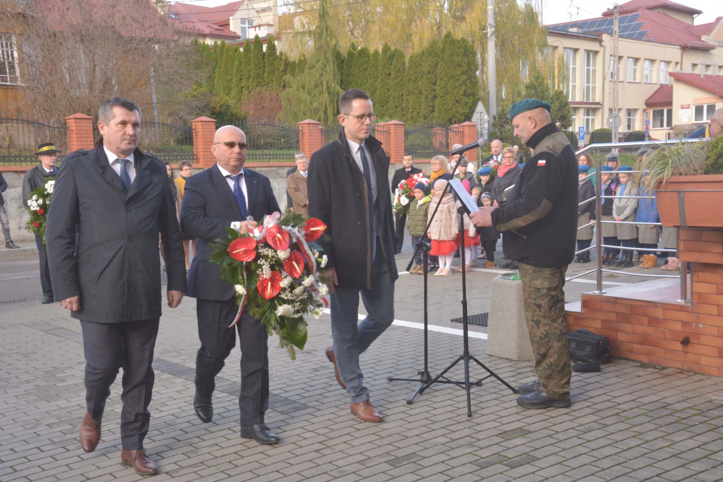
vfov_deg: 28.9
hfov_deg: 42.3
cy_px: 241
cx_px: 362
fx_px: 934
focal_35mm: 46
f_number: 13
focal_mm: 31
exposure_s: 1/100
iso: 800
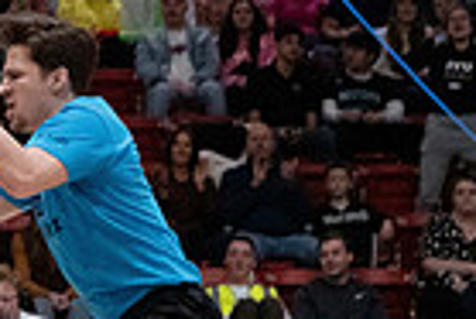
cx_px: -473
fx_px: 4196
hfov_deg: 6.3
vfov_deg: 4.3
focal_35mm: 317
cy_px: 99
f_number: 2.8
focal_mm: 70
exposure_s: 1/1000
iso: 8000
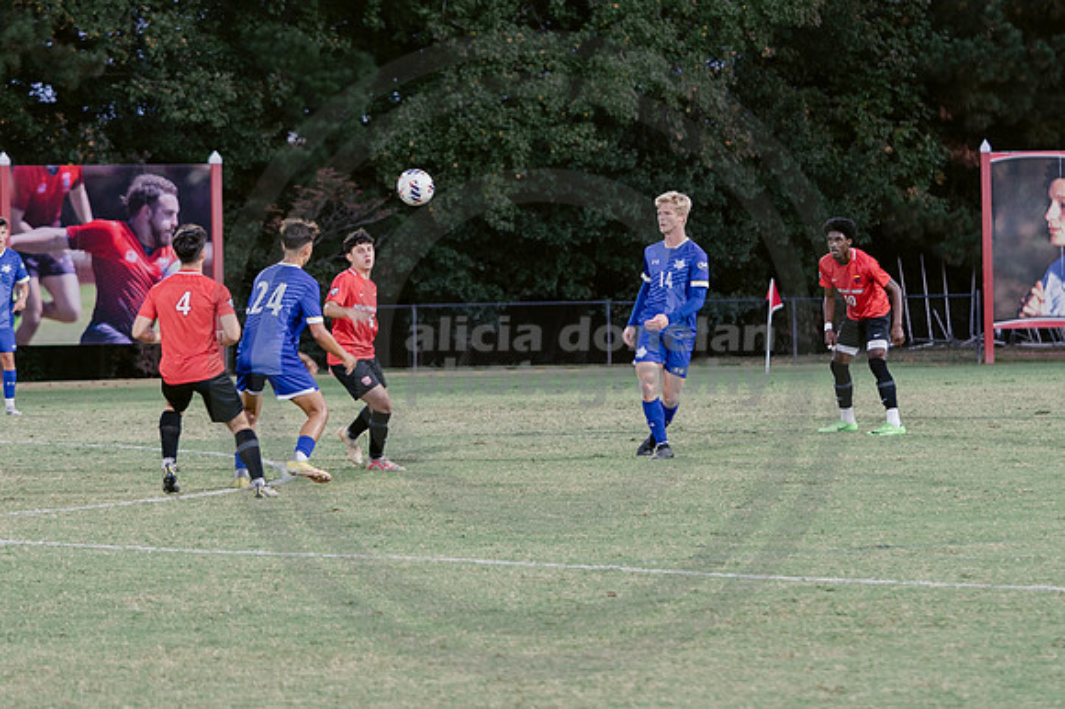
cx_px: 450
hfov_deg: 10.4
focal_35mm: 198
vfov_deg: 6.9
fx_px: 5866
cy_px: 235
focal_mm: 90
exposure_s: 1/100
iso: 640
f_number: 2.8
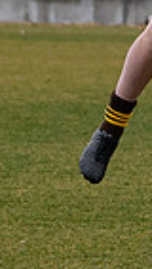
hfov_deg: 0.9
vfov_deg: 1.7
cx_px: 188
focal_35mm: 1285
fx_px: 9196
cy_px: -11
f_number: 3.5
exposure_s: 1/1000
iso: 250
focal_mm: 82
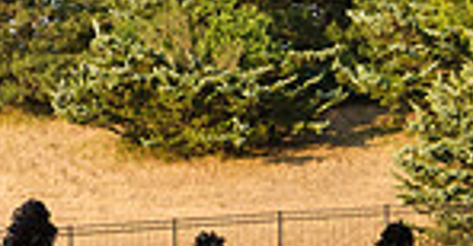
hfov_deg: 7.3
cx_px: 43
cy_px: 420
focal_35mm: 301
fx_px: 3709
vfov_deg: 3.8
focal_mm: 52
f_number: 10
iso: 640
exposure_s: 1/400
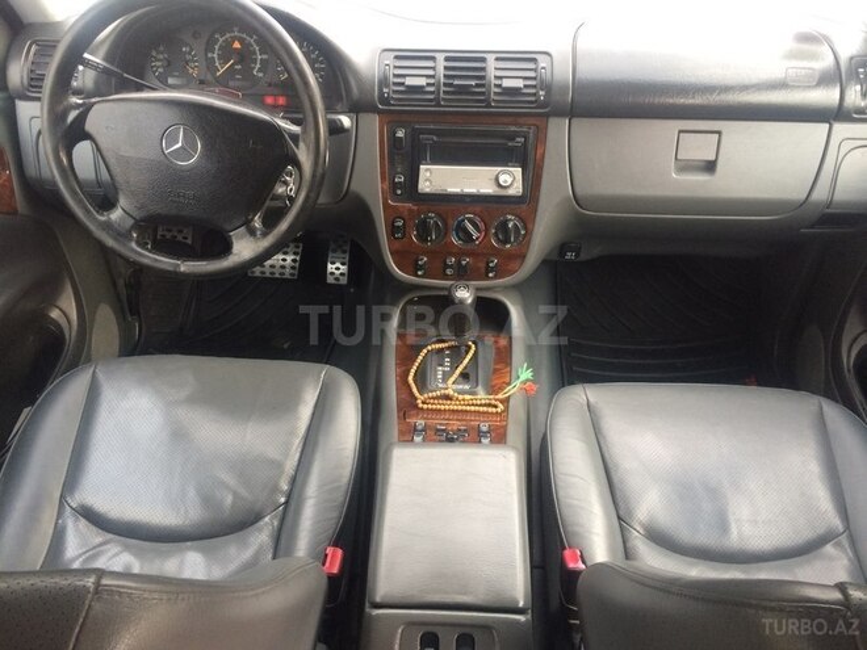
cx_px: 434
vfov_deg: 48.2
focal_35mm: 29
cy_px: 325
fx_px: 726
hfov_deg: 61.7
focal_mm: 4.15
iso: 64
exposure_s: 1/33
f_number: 2.2
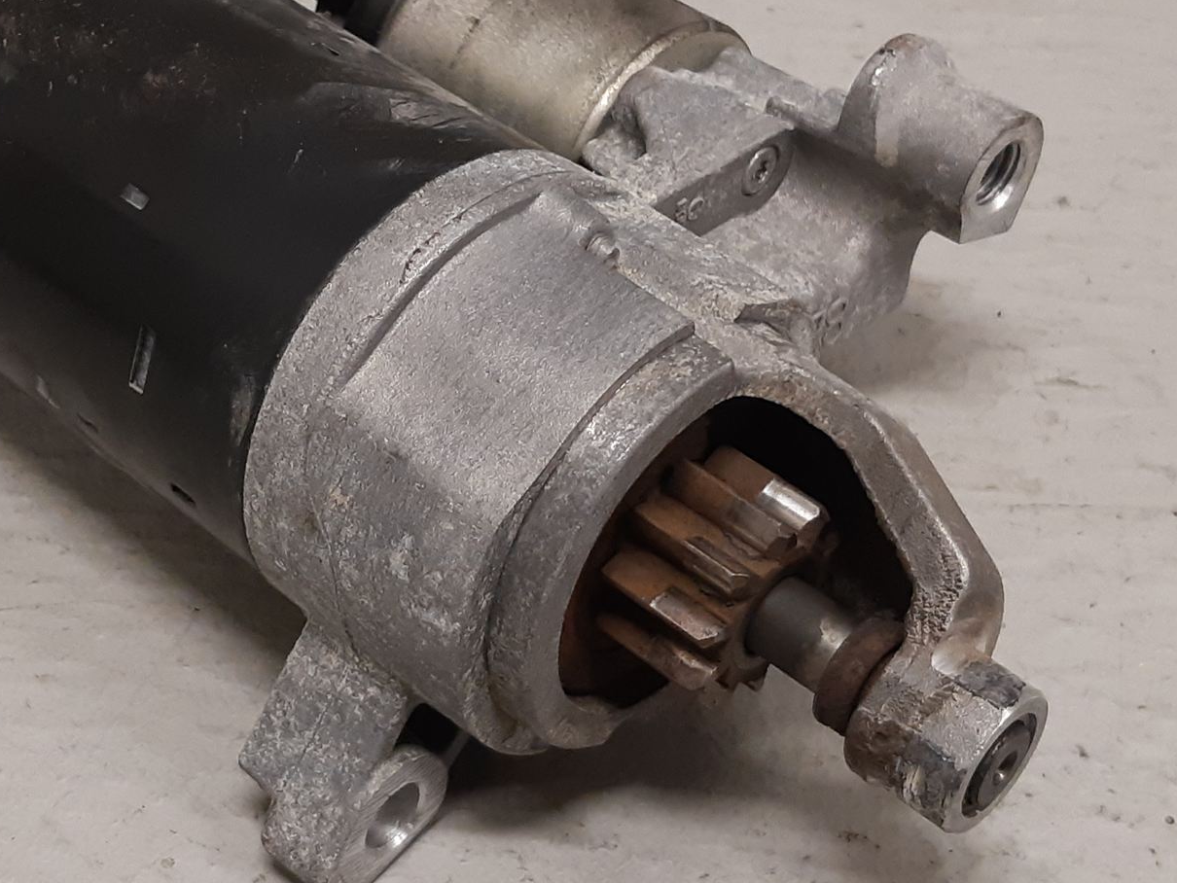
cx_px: 423
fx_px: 1496
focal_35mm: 44
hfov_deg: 42.5
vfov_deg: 32.8
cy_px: 338
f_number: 1.7
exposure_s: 1/50
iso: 160
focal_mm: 3.93
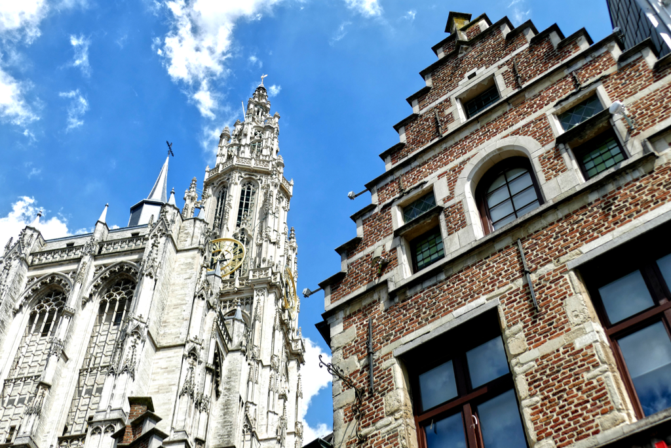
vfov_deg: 31.2
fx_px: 802
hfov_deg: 45.4
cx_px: 336
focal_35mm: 43
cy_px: 224
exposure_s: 1/1600
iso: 125
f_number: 3.2
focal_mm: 15.5
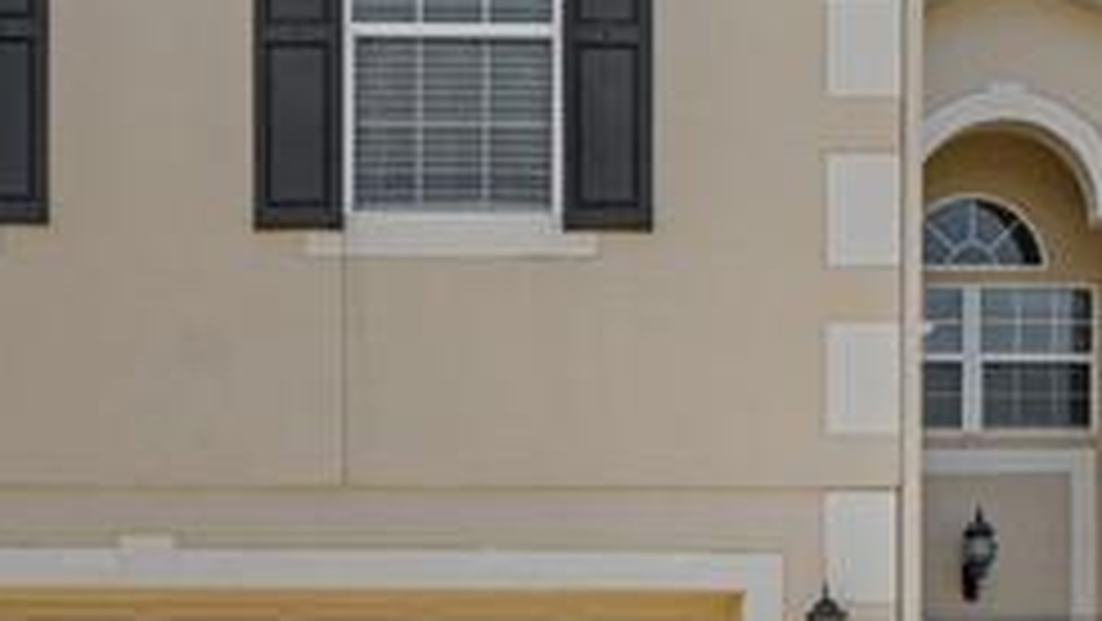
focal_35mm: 83
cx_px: 423
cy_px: 796
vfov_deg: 14.0
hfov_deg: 25.5
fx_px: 2426
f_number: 8
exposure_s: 1/100
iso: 100
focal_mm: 19
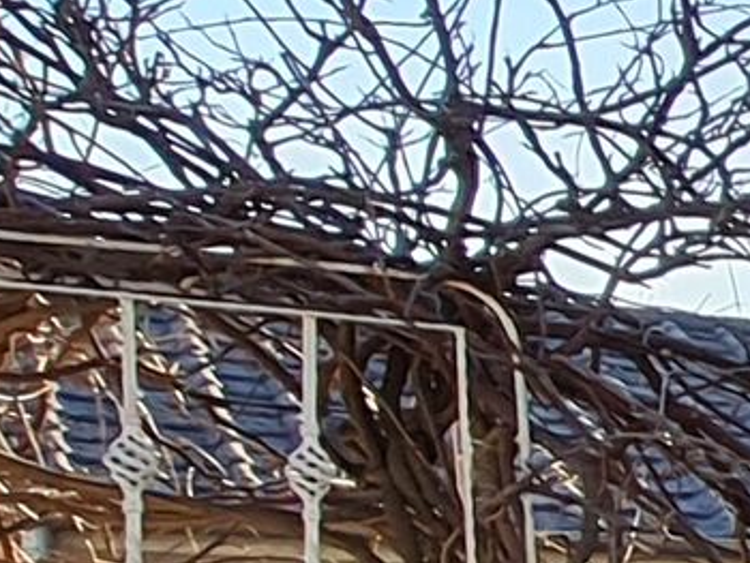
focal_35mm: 104
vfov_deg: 13.6
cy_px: 792
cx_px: 2282
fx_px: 2255
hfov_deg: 11.1
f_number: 2.2
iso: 50
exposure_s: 1/536
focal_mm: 1.74
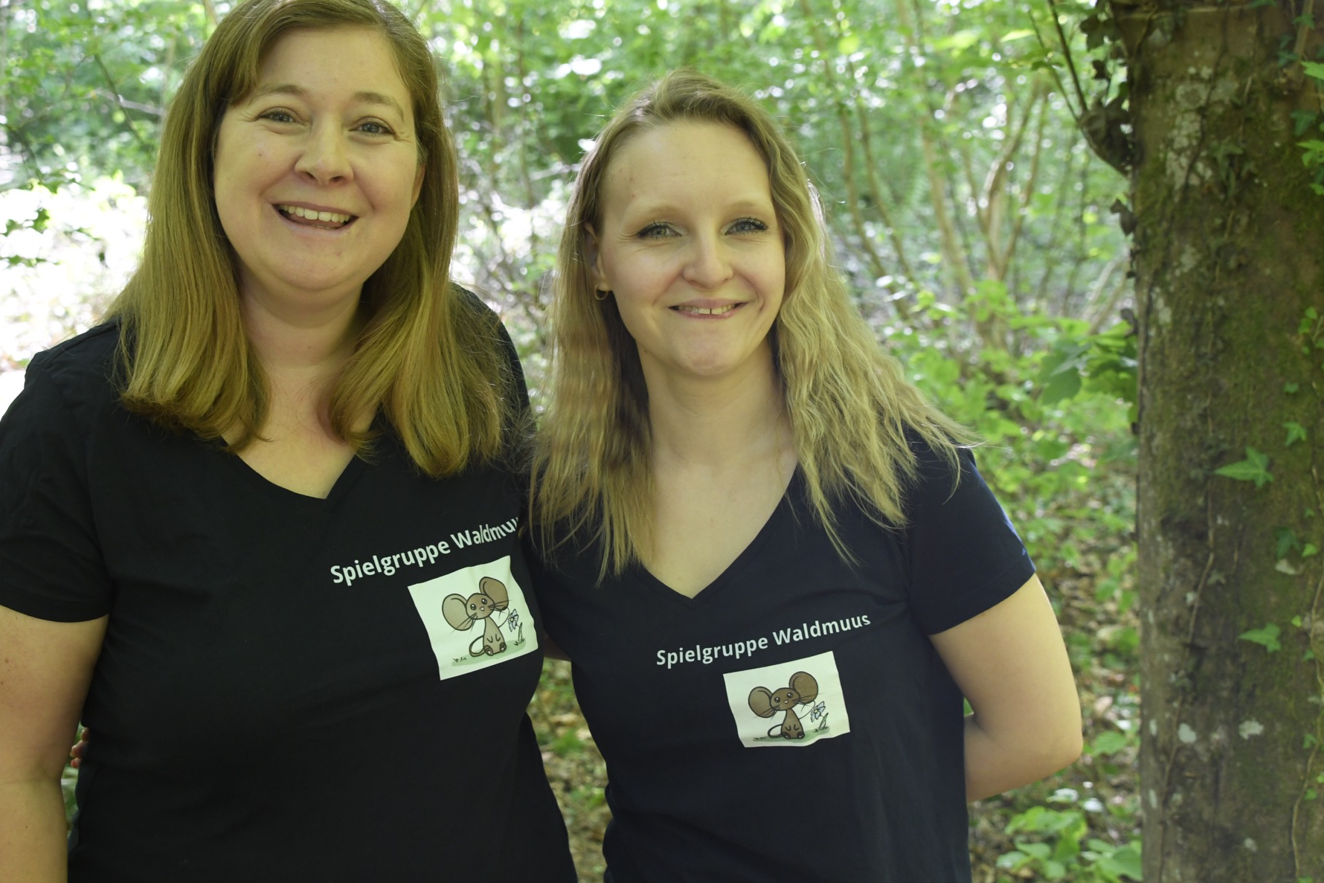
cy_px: 409
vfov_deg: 24.6
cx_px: 611
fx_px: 2023
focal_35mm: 55
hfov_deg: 36.2
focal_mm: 34
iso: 1250
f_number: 5
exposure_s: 1/100
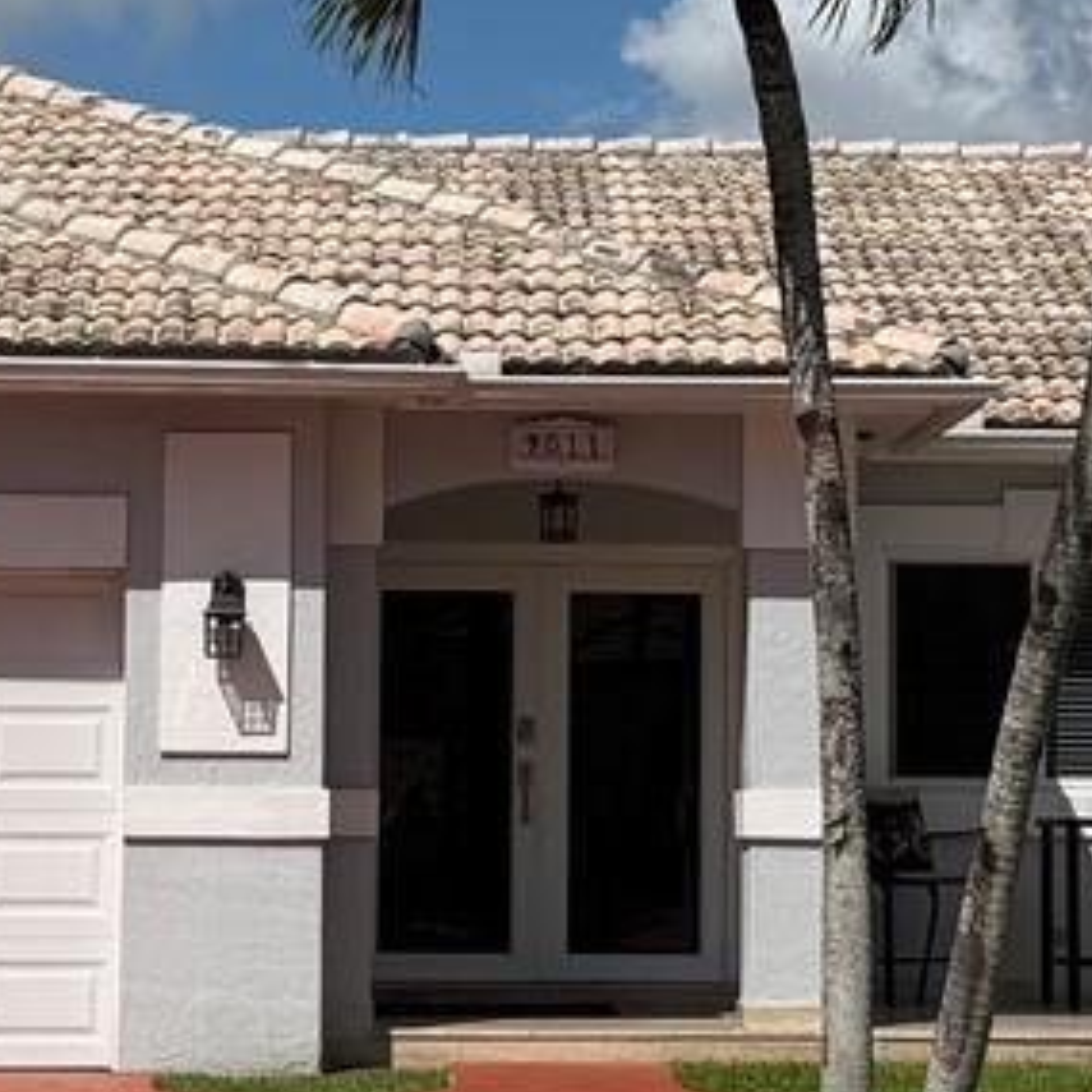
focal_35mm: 119
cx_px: 559
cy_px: 418
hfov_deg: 14.7
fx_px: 4247
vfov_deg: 14.6
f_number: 1.78
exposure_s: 1/11905
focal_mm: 6.76
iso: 80
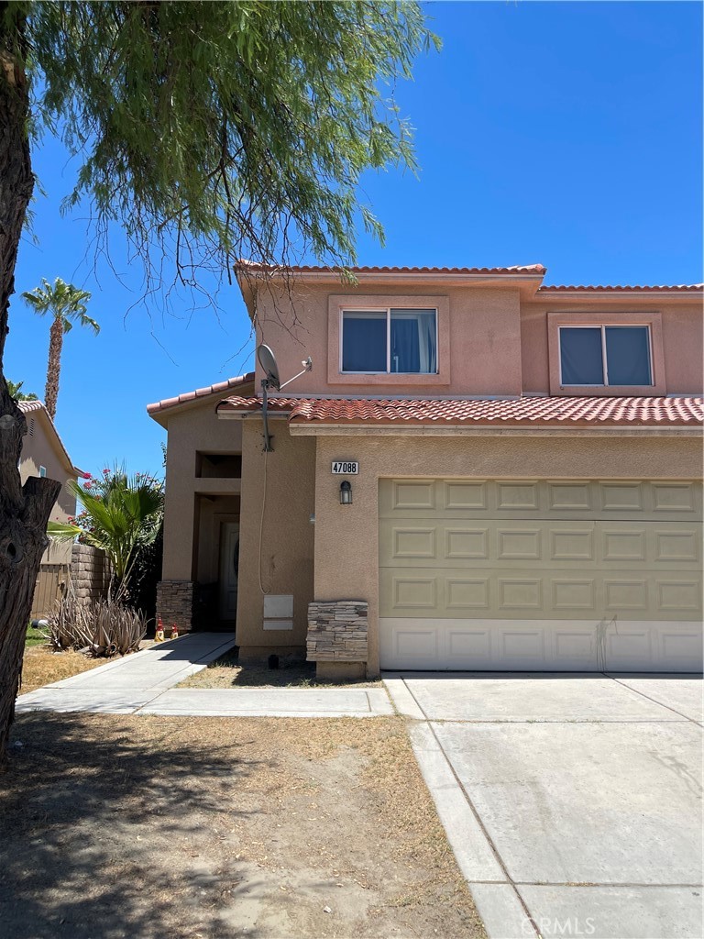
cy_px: 470
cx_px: 352
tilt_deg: +9.0
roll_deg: +0.2
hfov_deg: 54.9
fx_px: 678
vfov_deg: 69.4
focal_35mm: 25
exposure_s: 1/3448
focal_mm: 5.1
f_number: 1.6
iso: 32
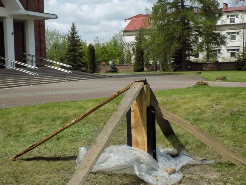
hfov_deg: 36.8
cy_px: 92
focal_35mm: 52
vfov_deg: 28.0
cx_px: 123
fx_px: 370
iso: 400
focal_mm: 9.3
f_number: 12.5
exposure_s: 1/400
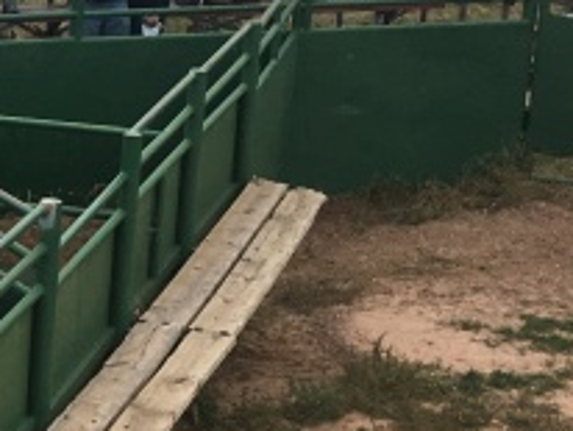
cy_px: 206
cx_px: -643
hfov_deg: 11.9
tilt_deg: -14.3
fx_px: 2386
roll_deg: +2.1
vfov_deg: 10.3
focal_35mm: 144
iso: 25
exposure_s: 1/343
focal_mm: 4.15
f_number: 2.2
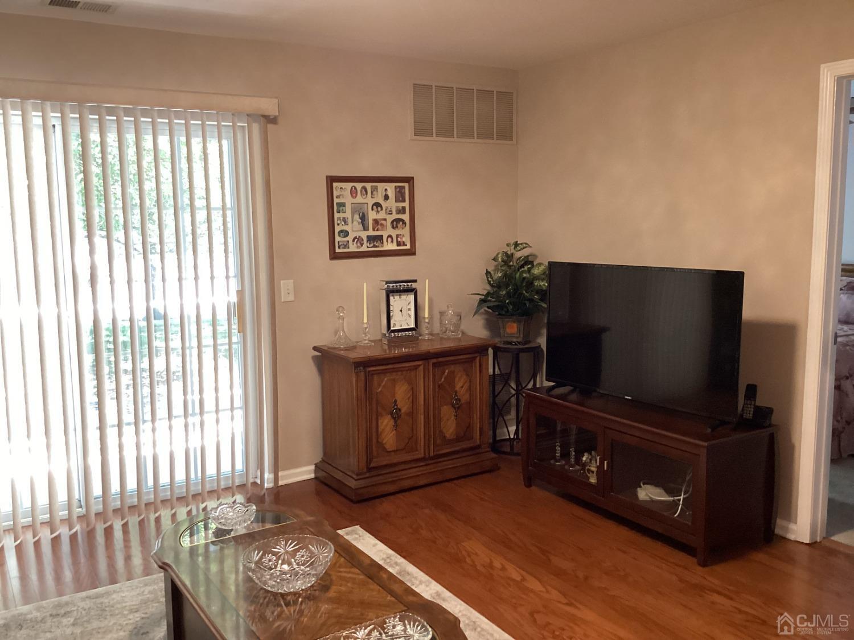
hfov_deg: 58.4
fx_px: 765
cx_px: 427
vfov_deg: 45.4
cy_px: 320
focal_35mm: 31
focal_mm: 3.3
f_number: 2.4
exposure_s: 1/50
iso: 200
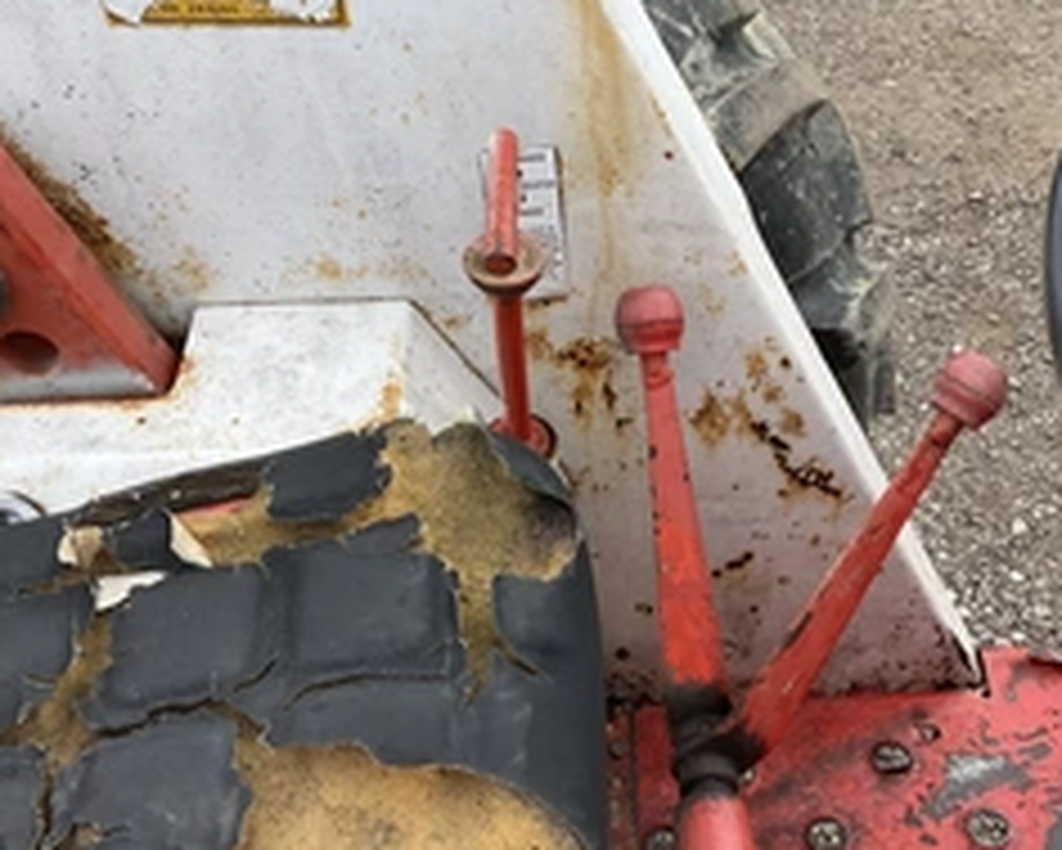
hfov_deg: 38.7
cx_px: 621
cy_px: 333
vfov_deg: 31.4
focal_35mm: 48
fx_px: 1509
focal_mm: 3
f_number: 1.8
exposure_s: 1/816
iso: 25
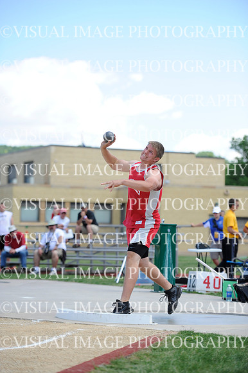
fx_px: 1086
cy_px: 186
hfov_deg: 13.0
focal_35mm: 105
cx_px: 124
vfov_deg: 19.5
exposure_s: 1/2500
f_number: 2.8
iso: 400
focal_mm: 105
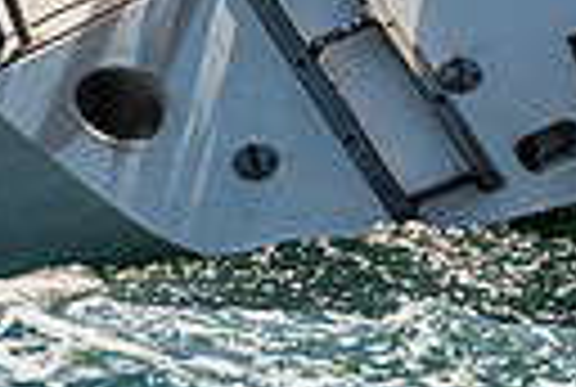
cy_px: -506
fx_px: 23639
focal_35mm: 1474
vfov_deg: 0.9
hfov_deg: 1.4
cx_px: 33
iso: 500
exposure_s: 1/2000
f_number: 8
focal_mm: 280
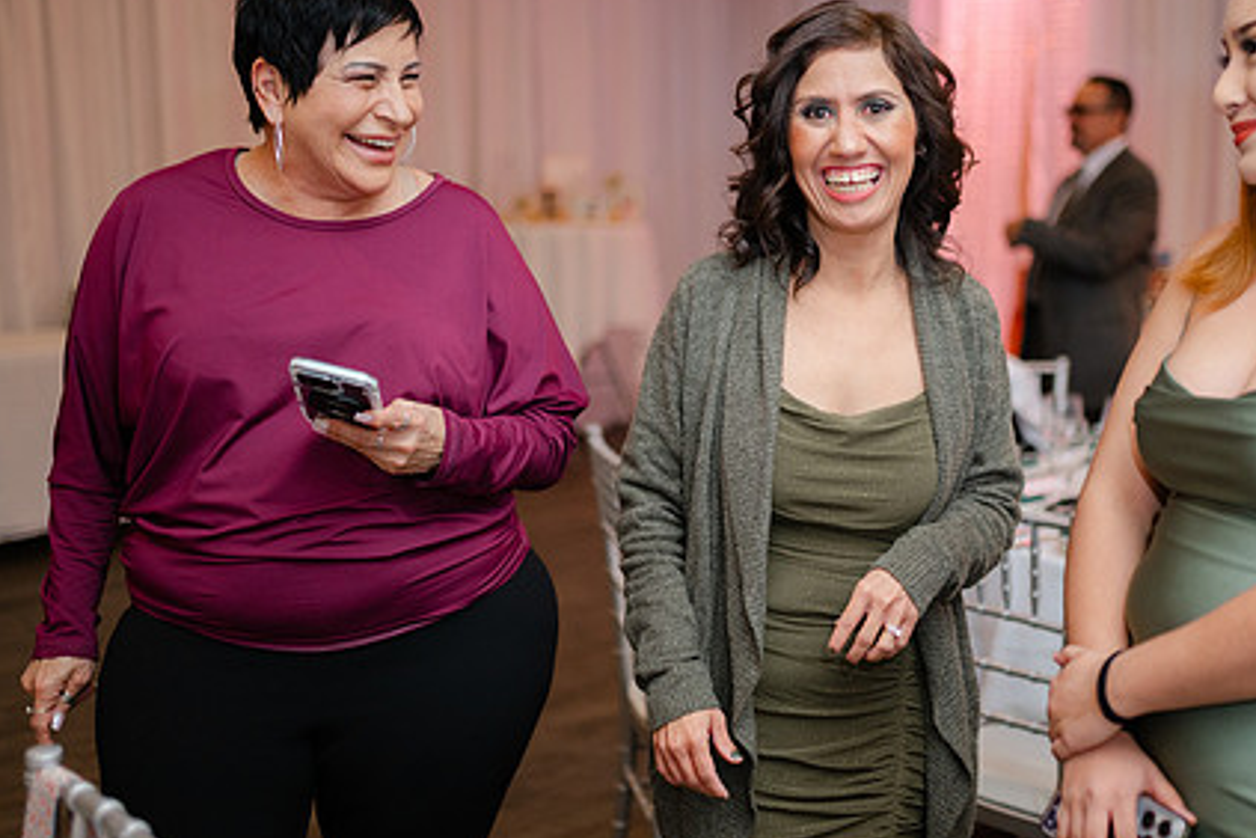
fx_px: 1675
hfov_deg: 40.9
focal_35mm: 48
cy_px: 388
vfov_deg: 28.1
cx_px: 778
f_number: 1.4
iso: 400
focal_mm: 35
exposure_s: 1/160
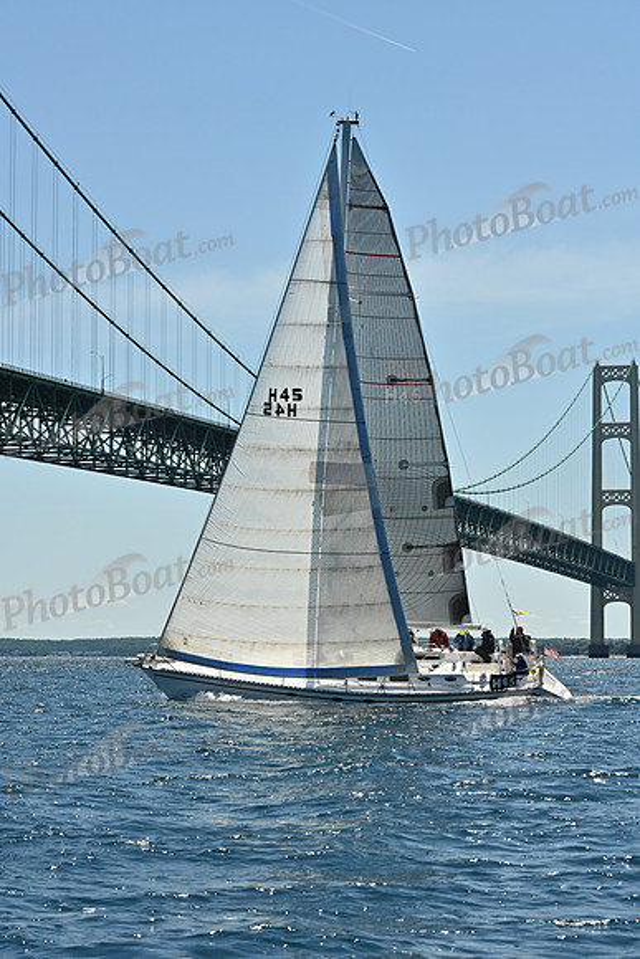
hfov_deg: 14.4
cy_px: 480
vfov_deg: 21.5
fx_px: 2532
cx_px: 320
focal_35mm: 95
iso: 320
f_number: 11
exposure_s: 1/1000
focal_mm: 95
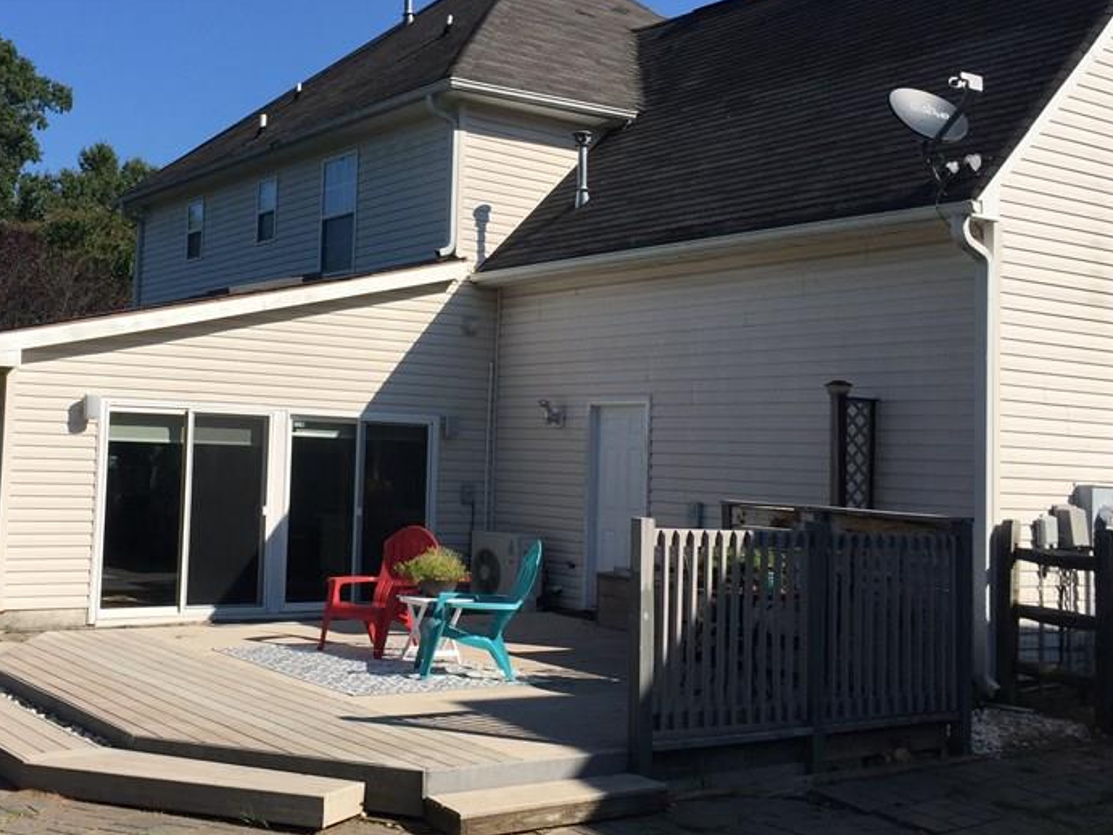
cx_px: 395
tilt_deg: +4.8
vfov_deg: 33.6
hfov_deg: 43.4
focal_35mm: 43
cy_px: 376
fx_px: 1382
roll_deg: -2.4
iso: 32
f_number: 2.2
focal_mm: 4.15
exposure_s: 1/2639
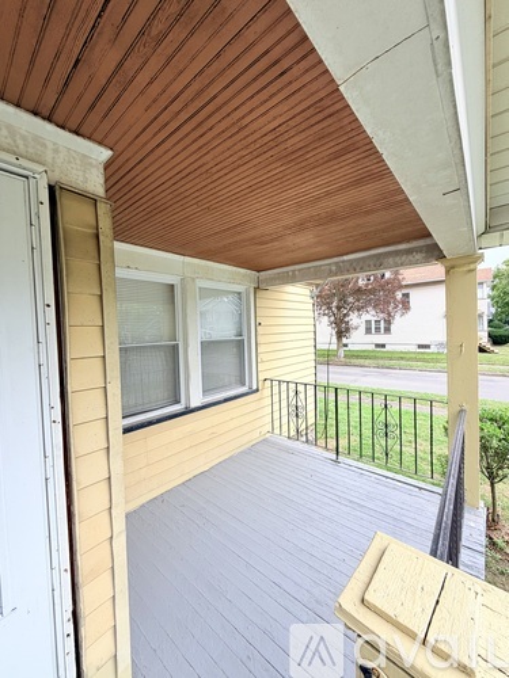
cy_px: 339
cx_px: 254
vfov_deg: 102.1
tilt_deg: -1.6
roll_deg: +1.6
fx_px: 274
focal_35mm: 14
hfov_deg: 85.7
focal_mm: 2.22
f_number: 2.2
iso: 50
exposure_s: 1/121
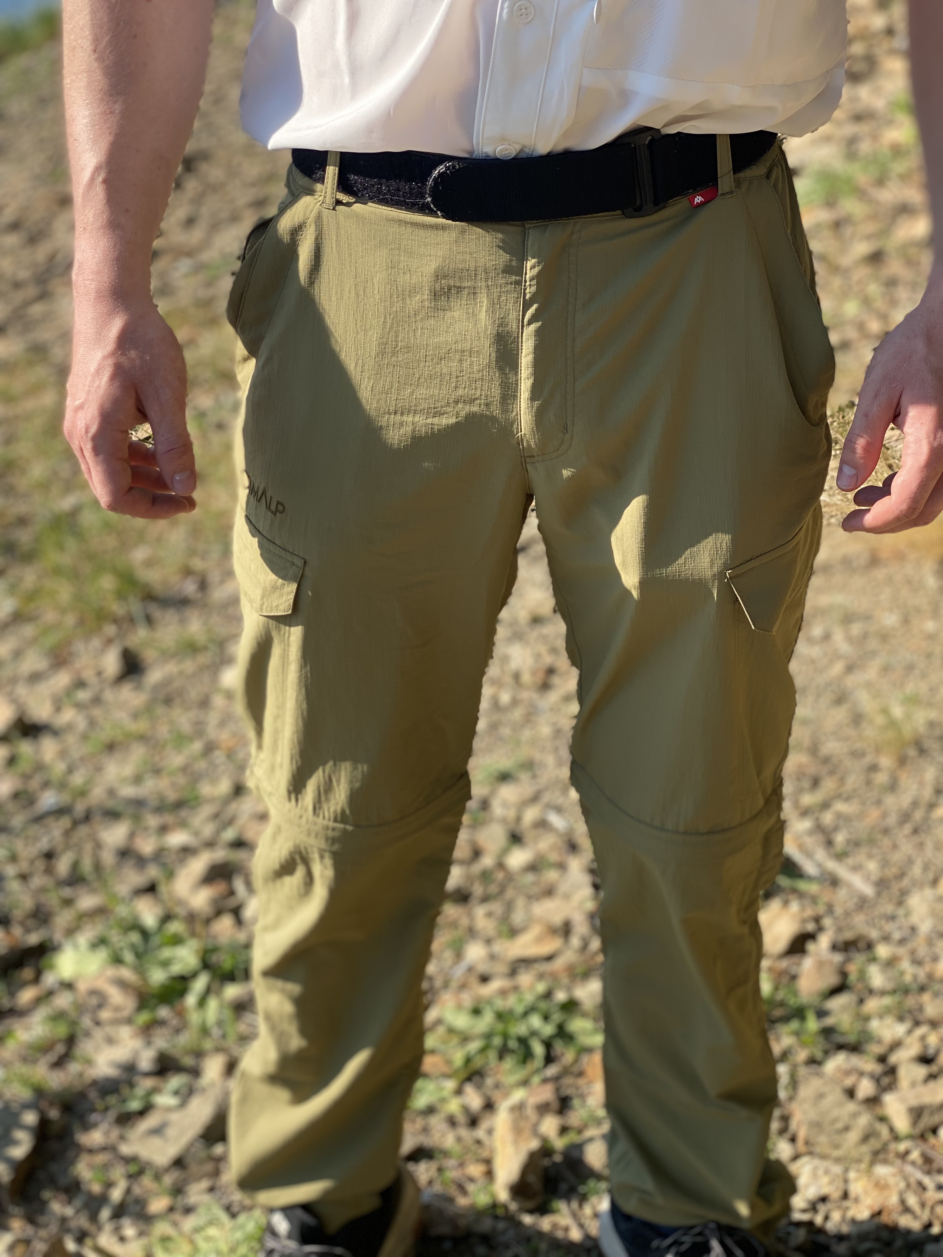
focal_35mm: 52
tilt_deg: -22.6
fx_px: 1889
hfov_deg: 28.0
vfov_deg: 36.8
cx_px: 472
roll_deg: -2.2
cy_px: 628
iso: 20
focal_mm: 6
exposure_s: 1/666
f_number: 2
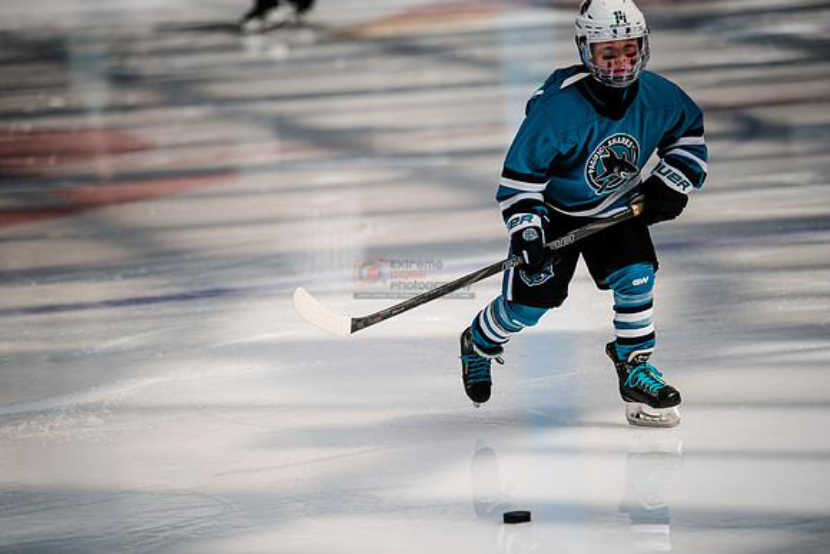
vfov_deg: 5.3
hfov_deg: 7.9
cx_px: 415
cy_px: 277
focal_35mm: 261
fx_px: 6019
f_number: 3.2
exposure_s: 1/2000
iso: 200
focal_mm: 261
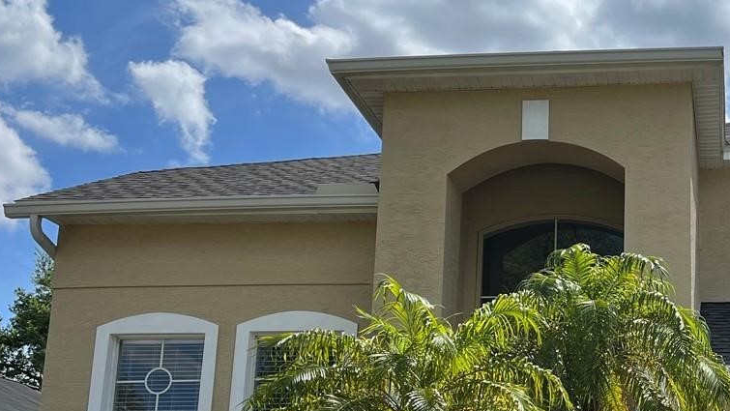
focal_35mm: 60
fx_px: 1162
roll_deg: +0.2
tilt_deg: +13.2
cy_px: 302
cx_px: 700
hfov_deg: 32.6
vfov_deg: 19.9
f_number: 1.6
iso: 50
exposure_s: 1/5319
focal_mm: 5.1
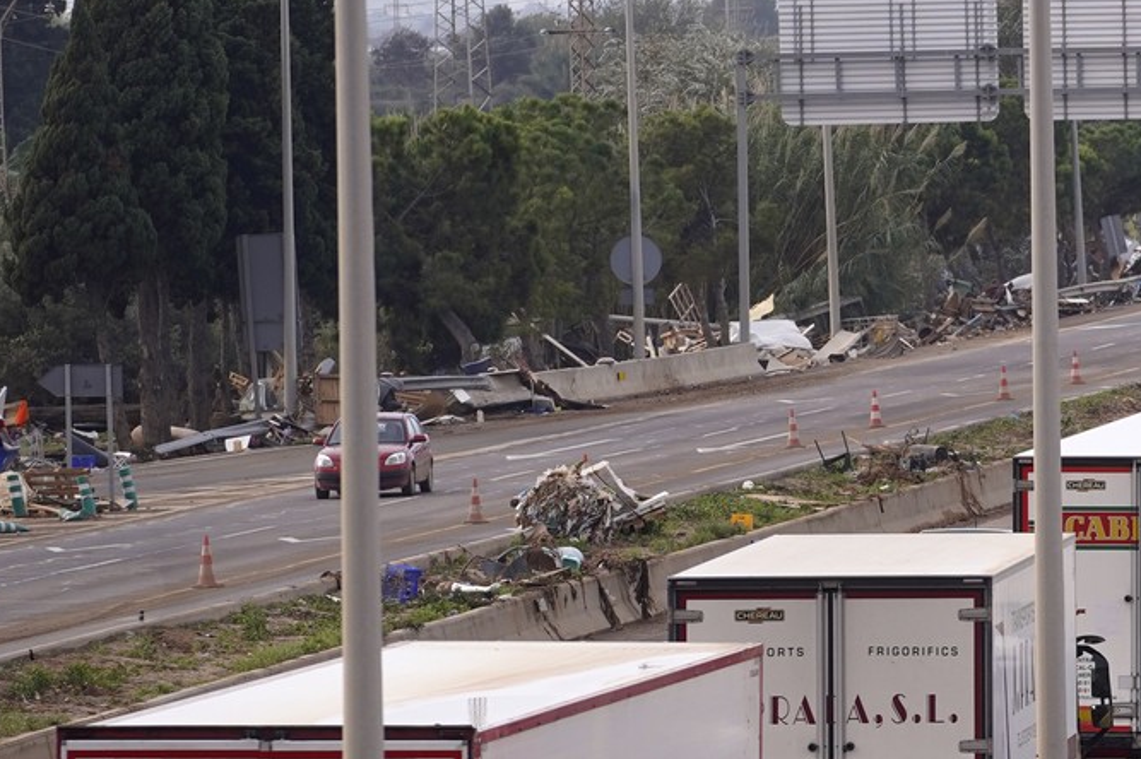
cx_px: 1492
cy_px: 431
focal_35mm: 540
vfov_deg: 2.5
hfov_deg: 3.8
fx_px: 17106
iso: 320
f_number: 6.3
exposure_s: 1/500
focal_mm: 200
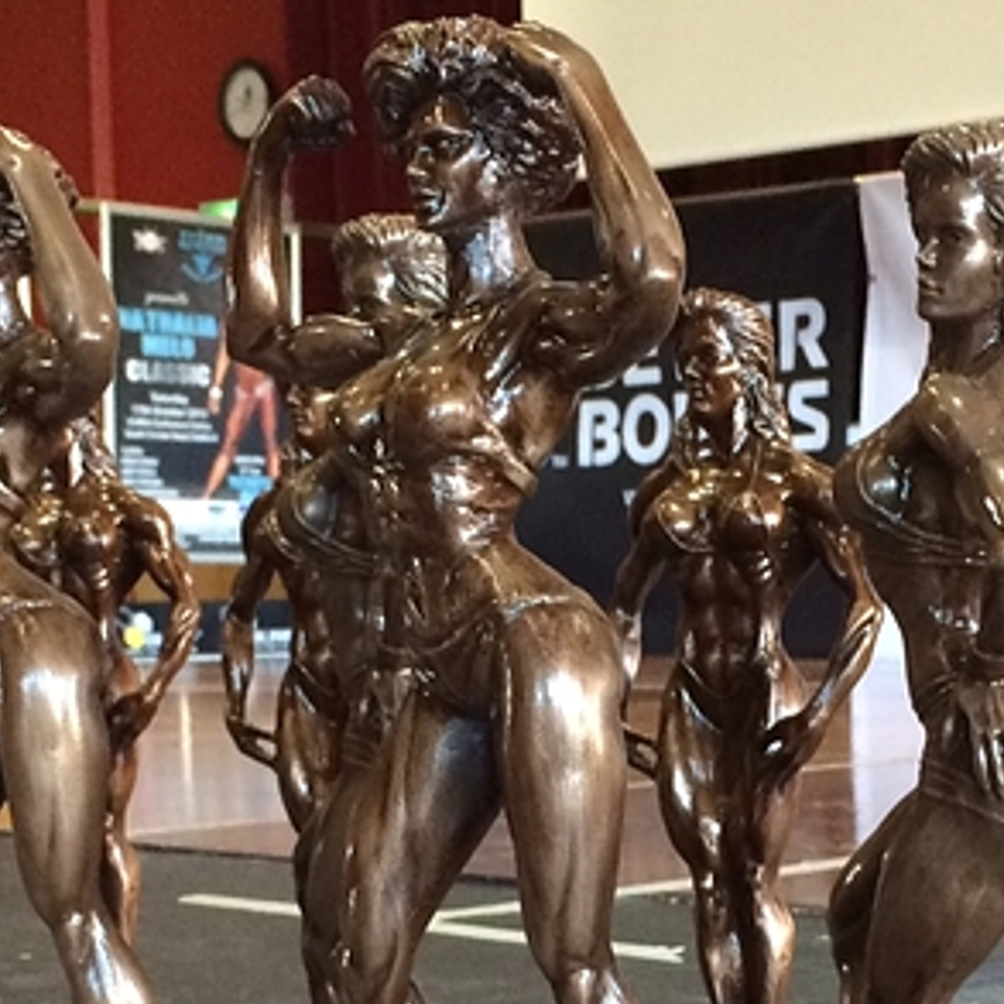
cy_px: 908
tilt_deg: -7.7
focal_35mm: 84
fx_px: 2756
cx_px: 692
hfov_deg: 20.6
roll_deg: -0.1
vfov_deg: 20.2
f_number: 2.2
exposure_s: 1/33
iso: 250
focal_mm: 4.15
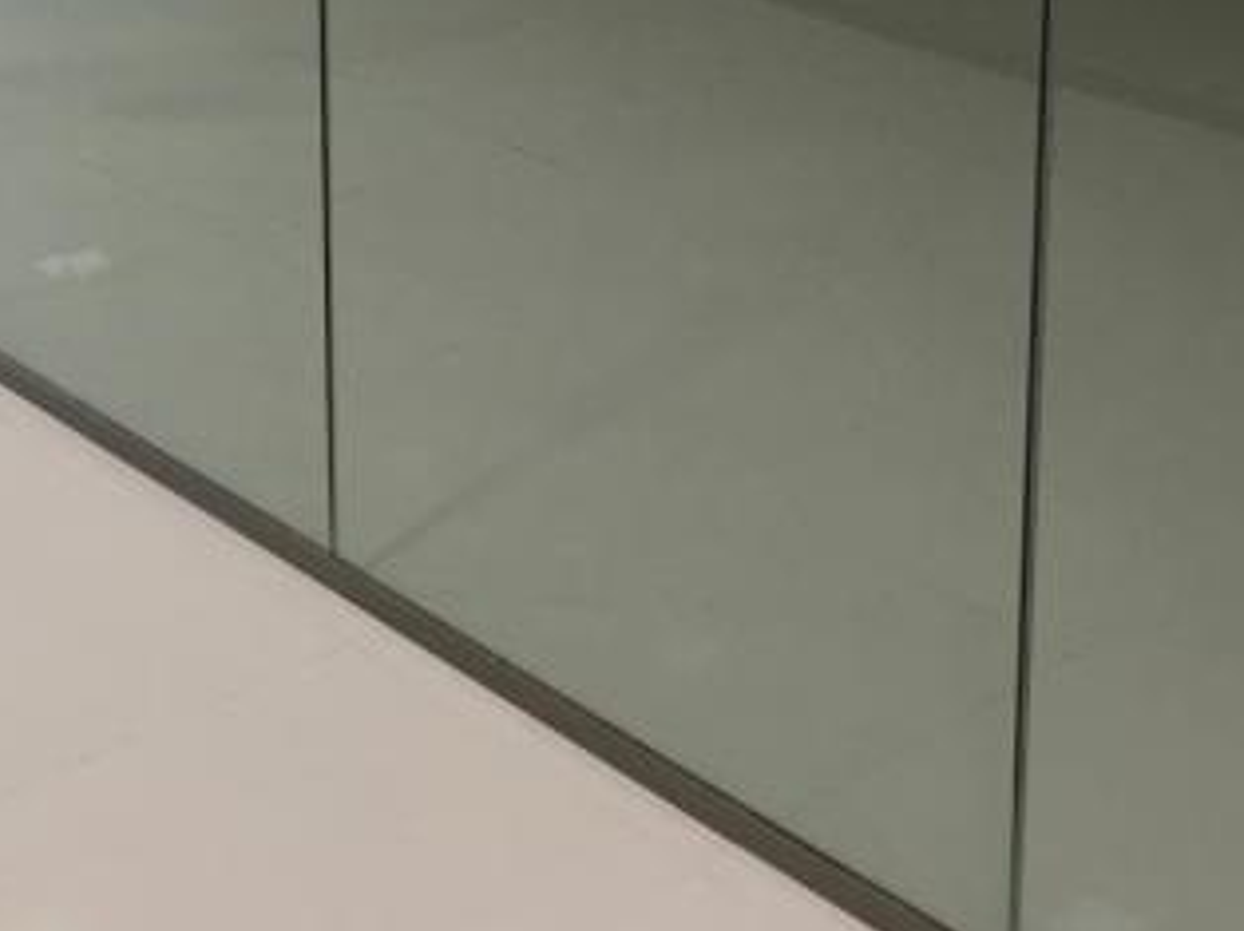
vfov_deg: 18.8
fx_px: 2657
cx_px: 808
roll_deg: -2.6
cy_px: -186
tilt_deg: -12.3
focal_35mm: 74
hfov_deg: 26.2
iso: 80
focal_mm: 4.15
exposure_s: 1/30
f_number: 2.2
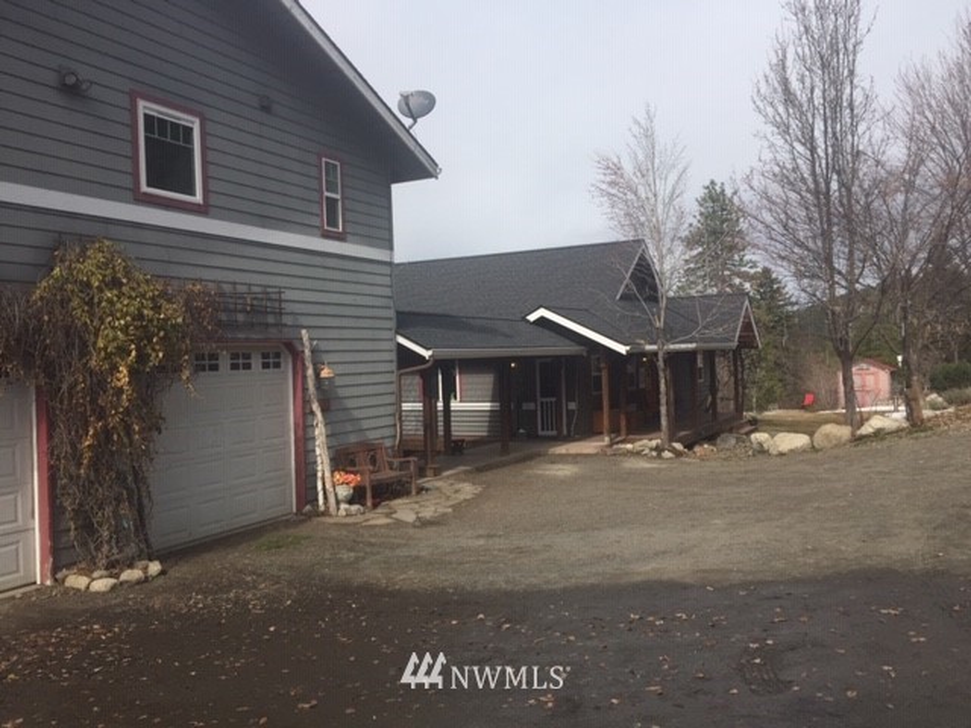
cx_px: 486
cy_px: 364
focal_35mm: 29
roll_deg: +2.0
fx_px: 813
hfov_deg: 61.7
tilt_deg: +0.0
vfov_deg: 48.2
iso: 32
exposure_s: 1/2825
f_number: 2.2
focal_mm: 4.15
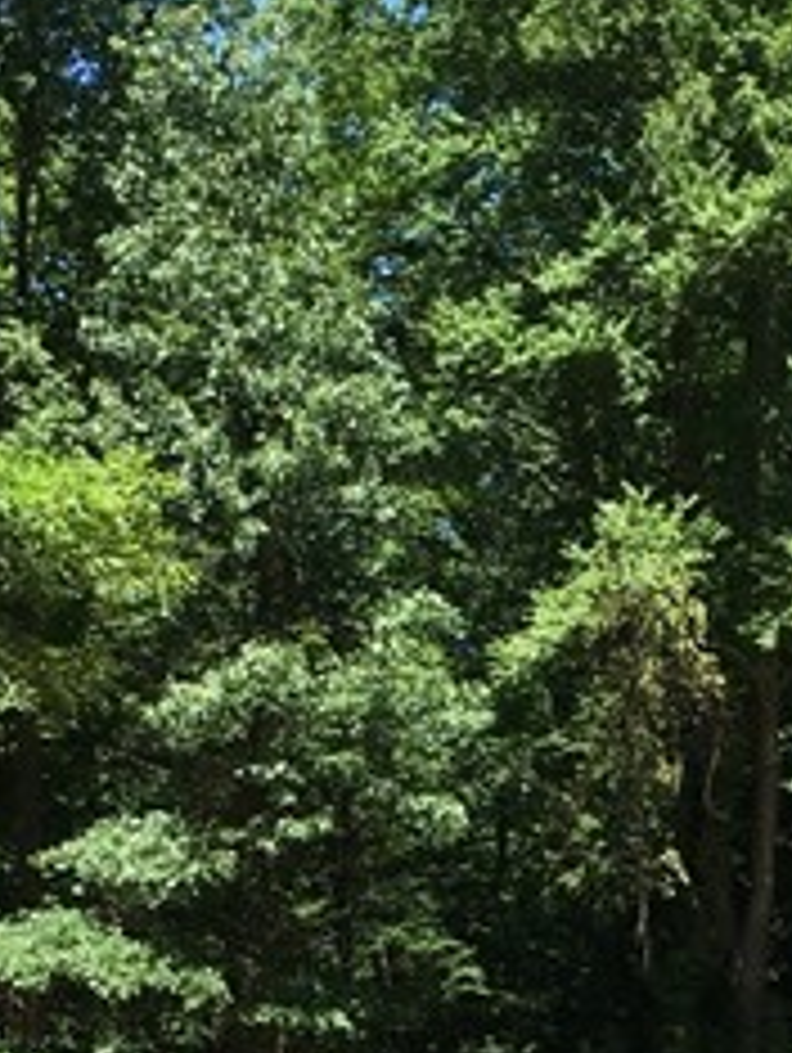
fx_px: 2893
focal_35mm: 95
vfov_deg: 19.5
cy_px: 1238
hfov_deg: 15.6
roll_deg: +0.8
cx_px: 428
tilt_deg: -2.5
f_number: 2.2
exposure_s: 1/674
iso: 25
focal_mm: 4.15
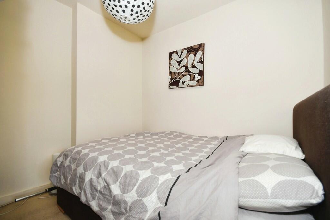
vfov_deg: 77.3
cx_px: 165
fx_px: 138
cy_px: 110
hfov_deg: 100.4
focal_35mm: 15
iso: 400
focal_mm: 10
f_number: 8
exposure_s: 1/100
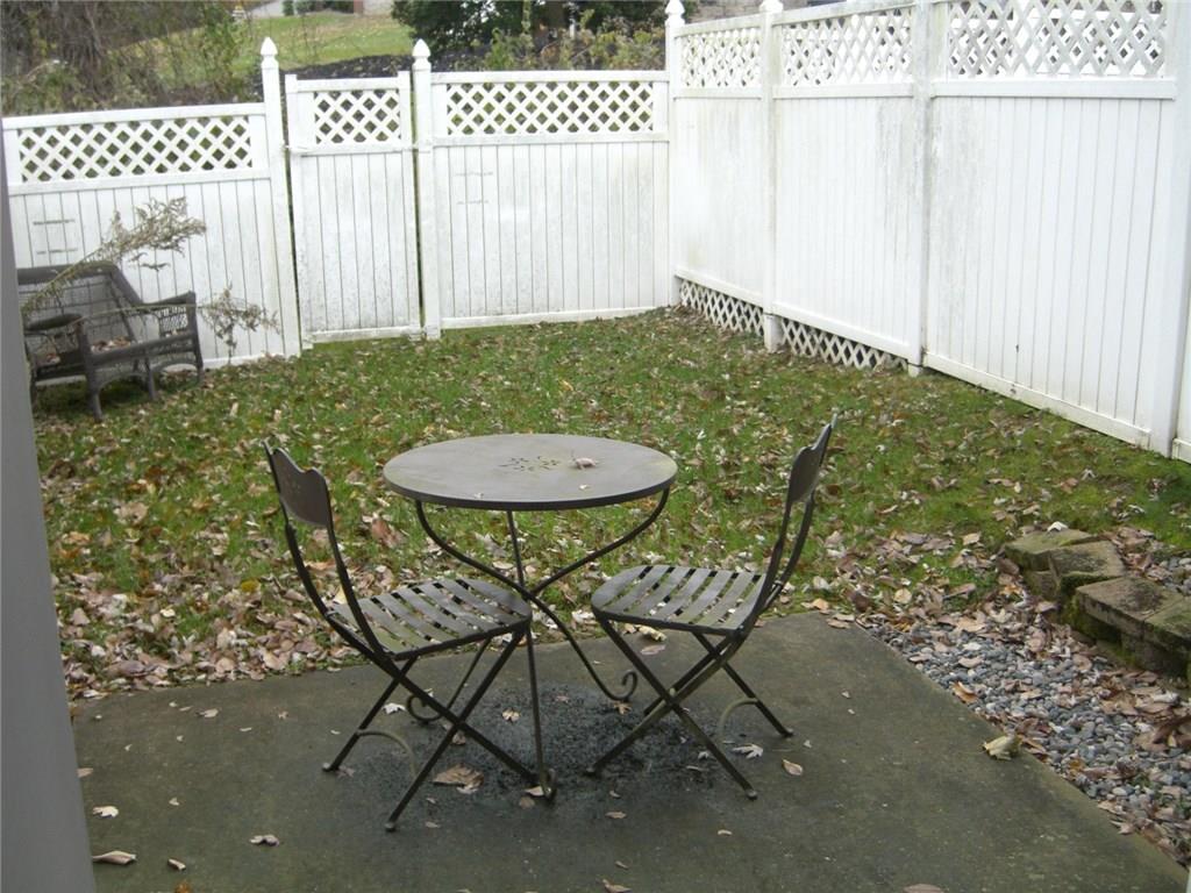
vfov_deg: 37.7
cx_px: 596
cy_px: 446
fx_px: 1307
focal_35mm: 38
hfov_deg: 49.0
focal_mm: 7.9
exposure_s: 1/100
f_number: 2.8
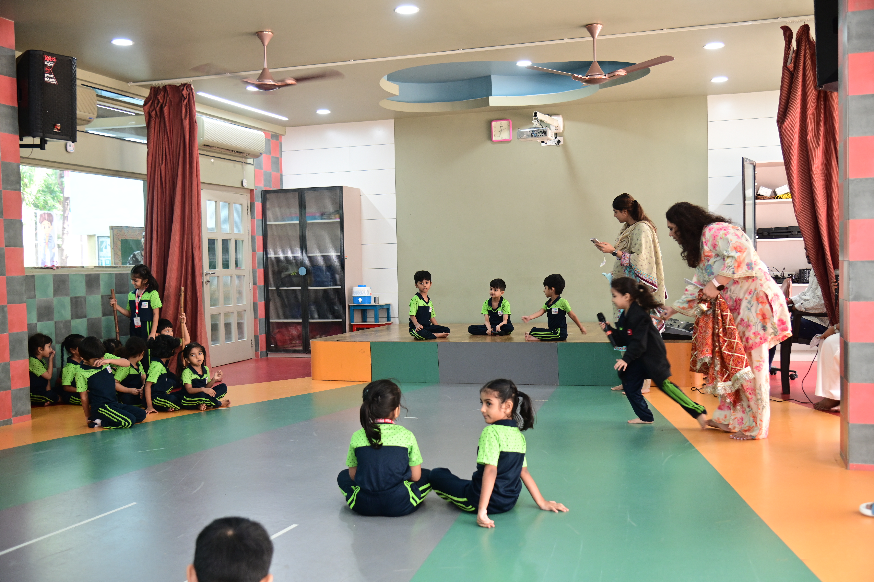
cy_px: 291
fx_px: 850
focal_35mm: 35
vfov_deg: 37.9
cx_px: 437
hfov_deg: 54.4
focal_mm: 35
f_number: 4
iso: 1000
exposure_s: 1/80
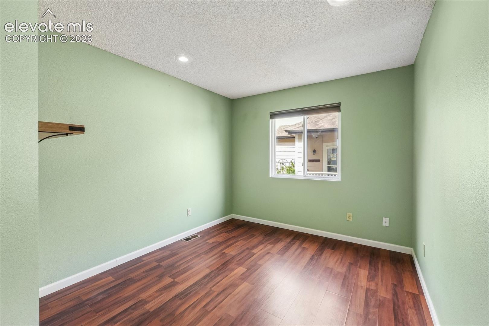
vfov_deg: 77.3
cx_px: 244
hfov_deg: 100.4
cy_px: 163
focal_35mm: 15
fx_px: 204
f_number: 9
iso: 320
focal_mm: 10
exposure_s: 1/40
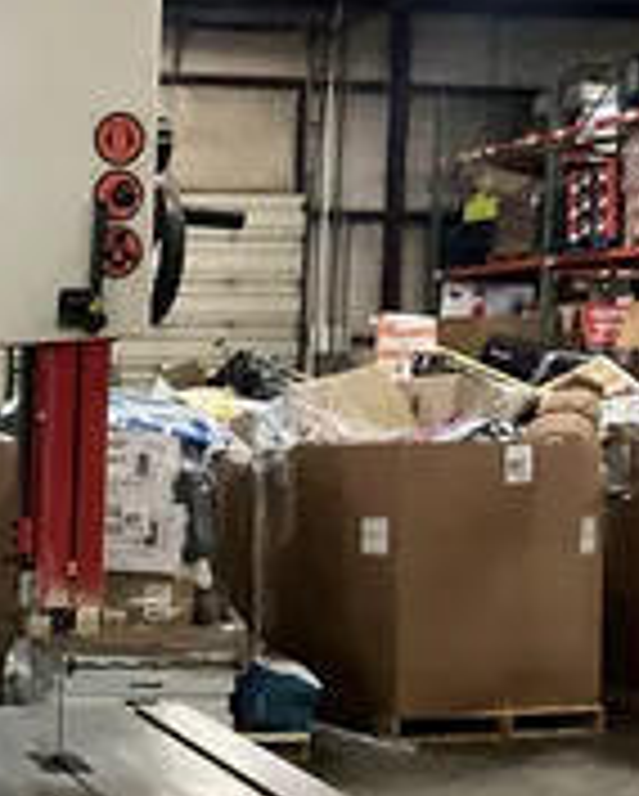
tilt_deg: -9.0
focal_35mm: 64
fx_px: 1510
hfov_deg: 21.5
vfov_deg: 29.2
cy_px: 580
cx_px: -198
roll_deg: +0.5
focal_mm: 3
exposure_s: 1/46
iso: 320
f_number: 1.8
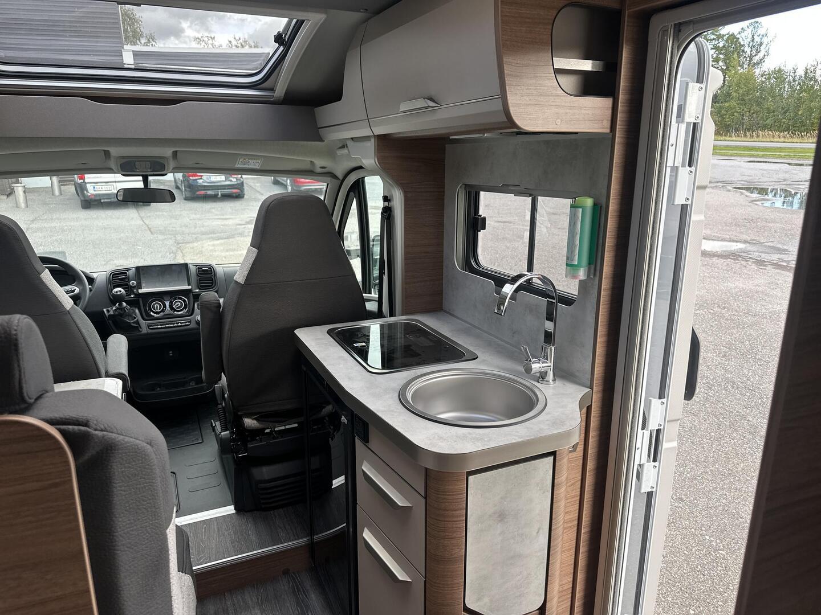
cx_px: 410
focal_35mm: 24
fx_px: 569
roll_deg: +1.6
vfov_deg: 56.8
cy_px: 308
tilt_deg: -17.5
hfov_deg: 71.6
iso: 64
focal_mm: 6.86
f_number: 1.78
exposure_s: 1/155
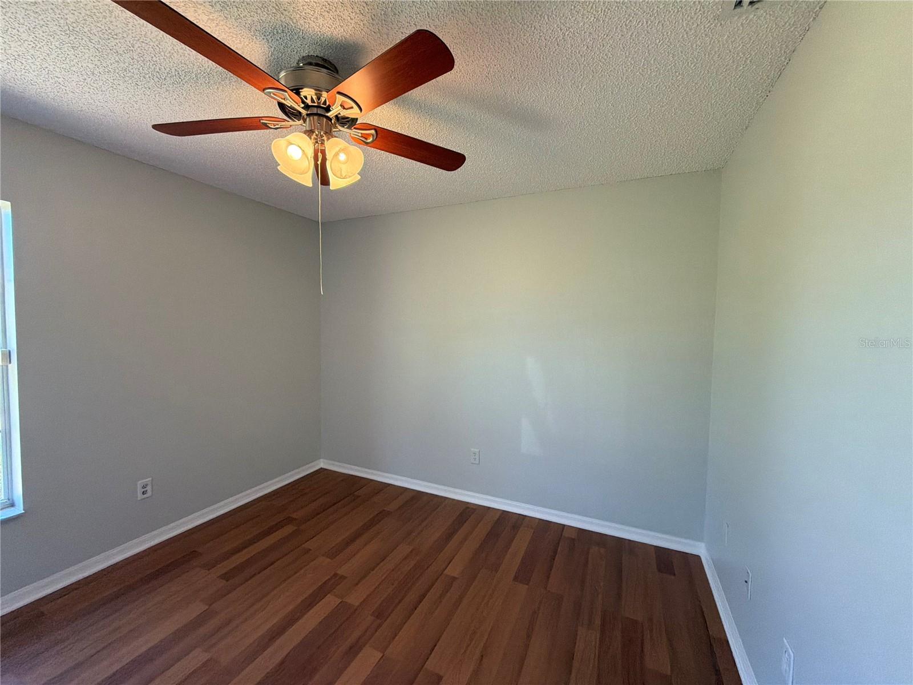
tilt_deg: -3.4
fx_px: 369
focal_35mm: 14
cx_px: 456
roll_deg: -0.2
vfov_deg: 85.7
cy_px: 342
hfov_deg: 102.1
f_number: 2.2
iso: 200
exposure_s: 1/120
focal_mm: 2.22
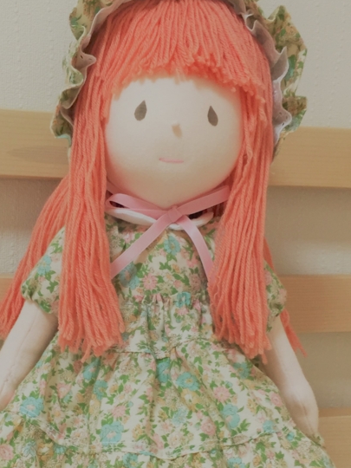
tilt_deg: -7.5
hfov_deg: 26.5
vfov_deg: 34.5
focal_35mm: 55
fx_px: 744
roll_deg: -2.1
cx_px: 130
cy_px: 325
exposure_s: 1/33
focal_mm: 4.15
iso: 125
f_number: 2.2
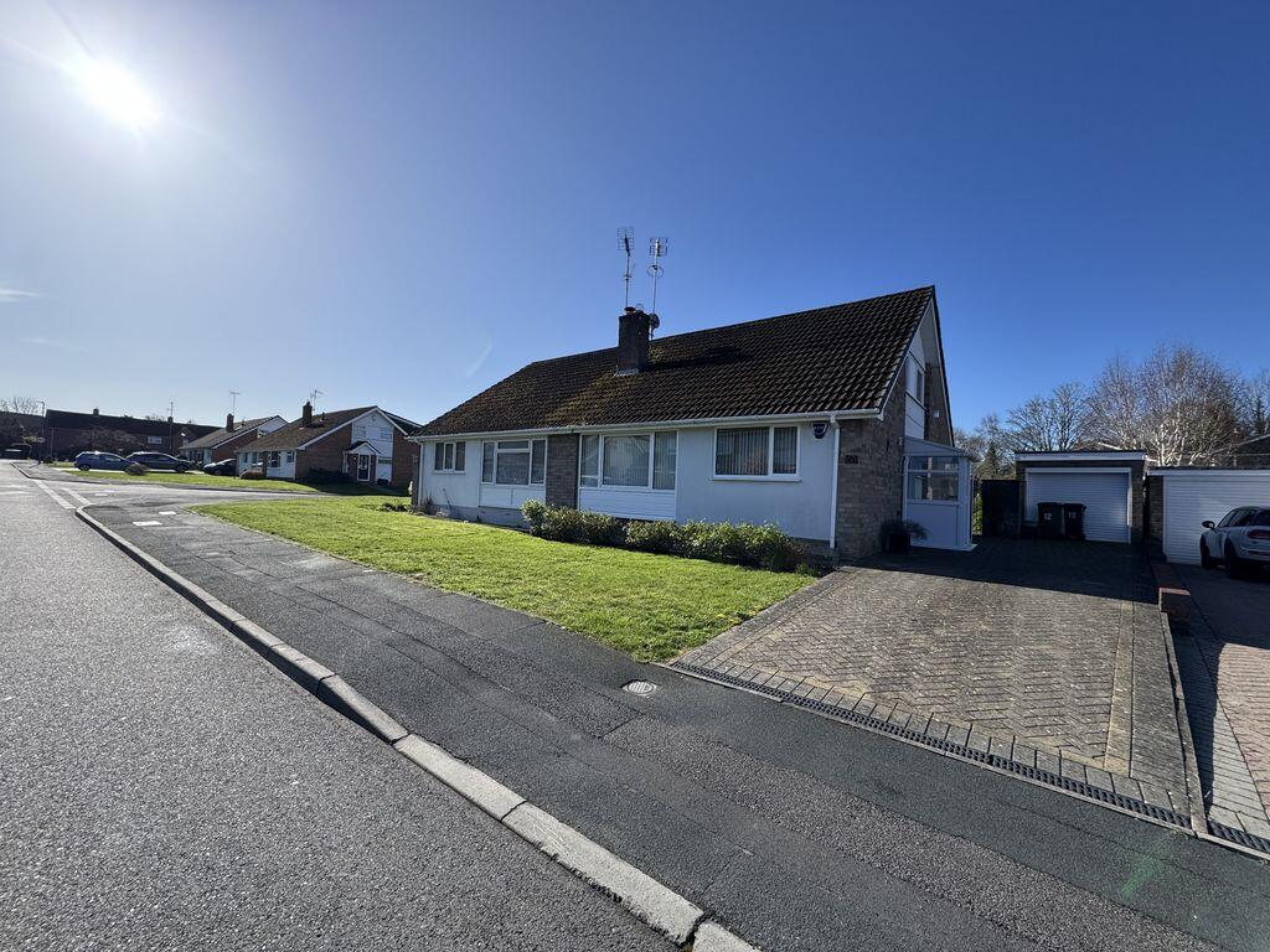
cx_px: 635
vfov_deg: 85.7
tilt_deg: +2.2
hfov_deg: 102.1
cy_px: 476
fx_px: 514
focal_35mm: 14
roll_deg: -2.2
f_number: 2.2
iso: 50
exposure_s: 1/1789
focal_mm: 2.22
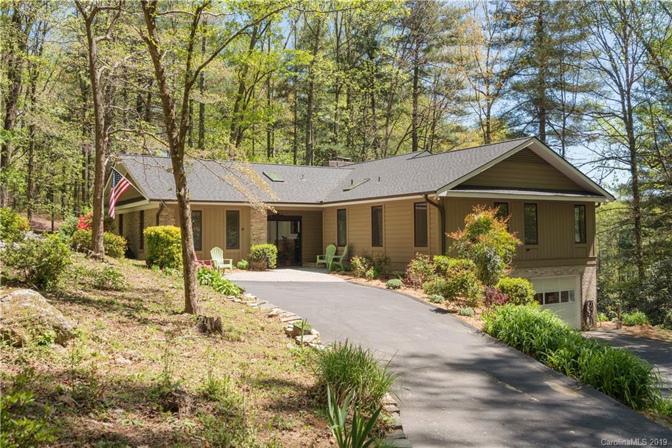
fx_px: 560
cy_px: 224
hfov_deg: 61.9
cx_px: 336
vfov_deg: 43.6
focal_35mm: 30
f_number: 10
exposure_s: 1/320
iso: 320
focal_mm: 30
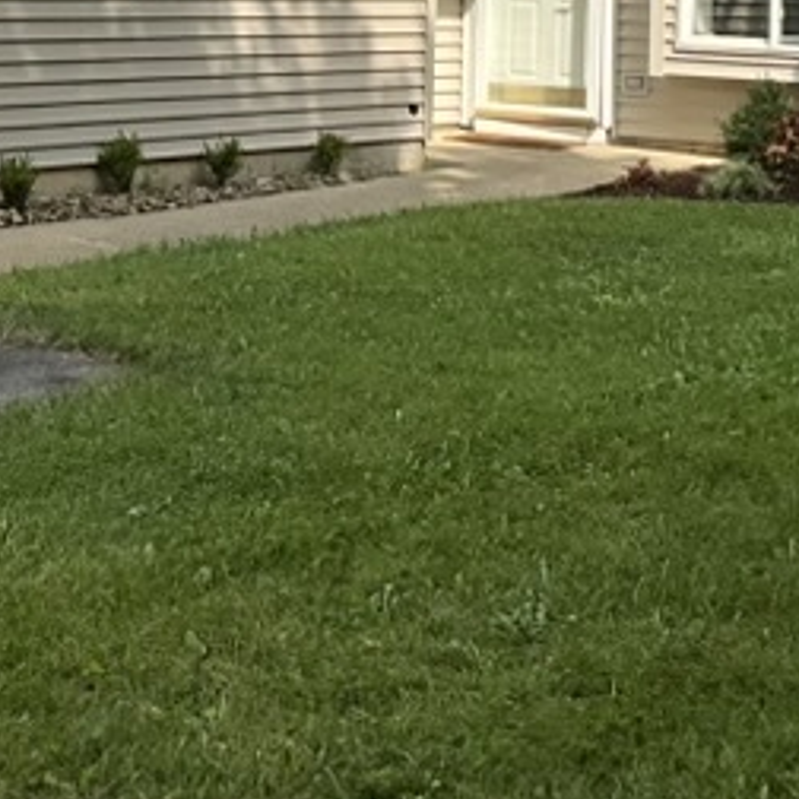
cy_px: -143
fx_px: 2716
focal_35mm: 104
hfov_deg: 16.7
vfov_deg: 16.1
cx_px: 231
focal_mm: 3
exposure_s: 1/1675
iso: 25
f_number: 1.8
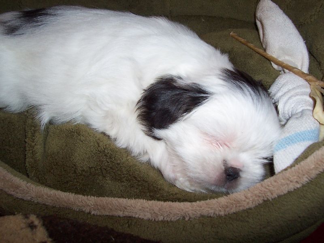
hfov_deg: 50.1
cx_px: 162
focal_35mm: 37
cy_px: 122
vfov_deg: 38.7
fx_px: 346
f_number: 2.8
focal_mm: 5.6
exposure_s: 1/60
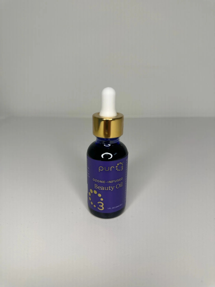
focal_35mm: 24
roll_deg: -0.1
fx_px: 199
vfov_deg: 71.6
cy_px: 144
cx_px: 108
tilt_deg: -21.8
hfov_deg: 56.8
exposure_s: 1/694
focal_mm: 6.86
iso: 80
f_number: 1.78
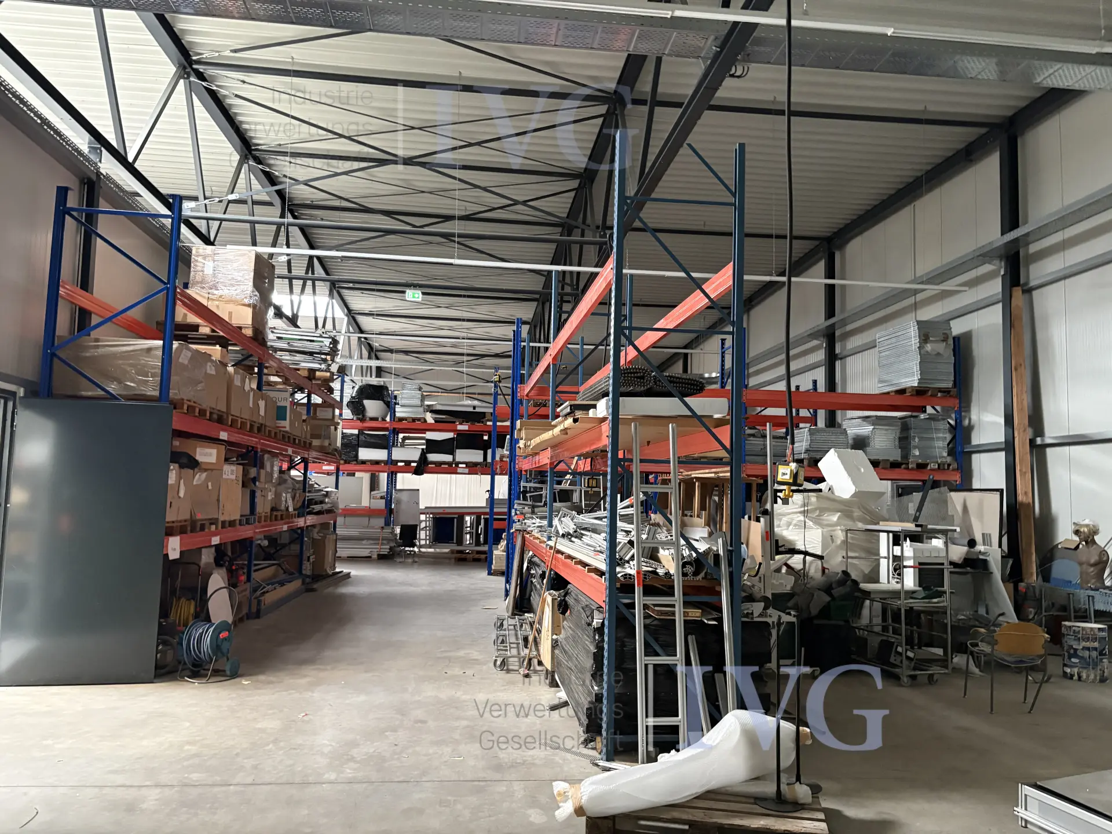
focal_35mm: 26
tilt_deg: +4.7
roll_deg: -1.0
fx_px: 835
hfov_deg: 67.3
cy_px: 417
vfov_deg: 53.1
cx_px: 556
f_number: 1.6
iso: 640
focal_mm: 5.96
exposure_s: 1/40
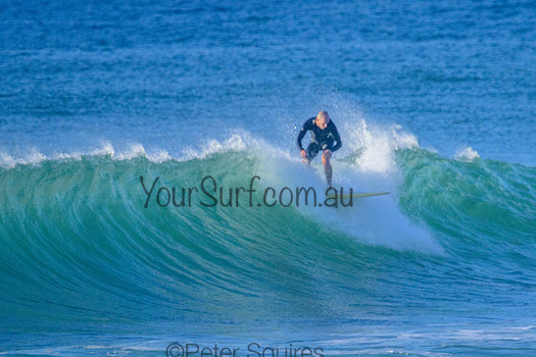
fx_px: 17984
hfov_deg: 1.7
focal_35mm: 1208
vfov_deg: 1.1
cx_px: 354
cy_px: 208
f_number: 11
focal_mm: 800
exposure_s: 1/2000
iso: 2000
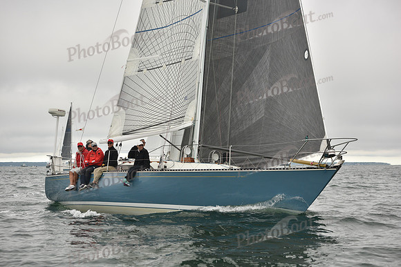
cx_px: 200
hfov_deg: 28.8
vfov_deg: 19.5
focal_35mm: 70
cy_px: 134
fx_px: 780
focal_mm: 70
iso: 320
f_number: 4.5
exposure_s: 1/1000
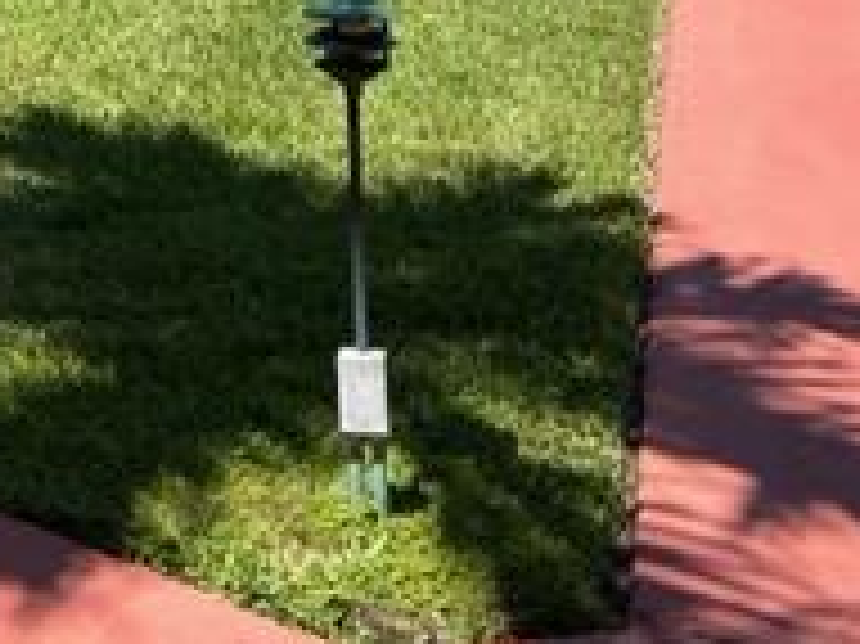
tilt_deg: -2.5
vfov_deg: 15.3
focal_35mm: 87
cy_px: -401
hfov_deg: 20.8
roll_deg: -1.4
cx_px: -203
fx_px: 2160
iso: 50
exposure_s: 1/2695
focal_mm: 5.7
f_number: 1.5
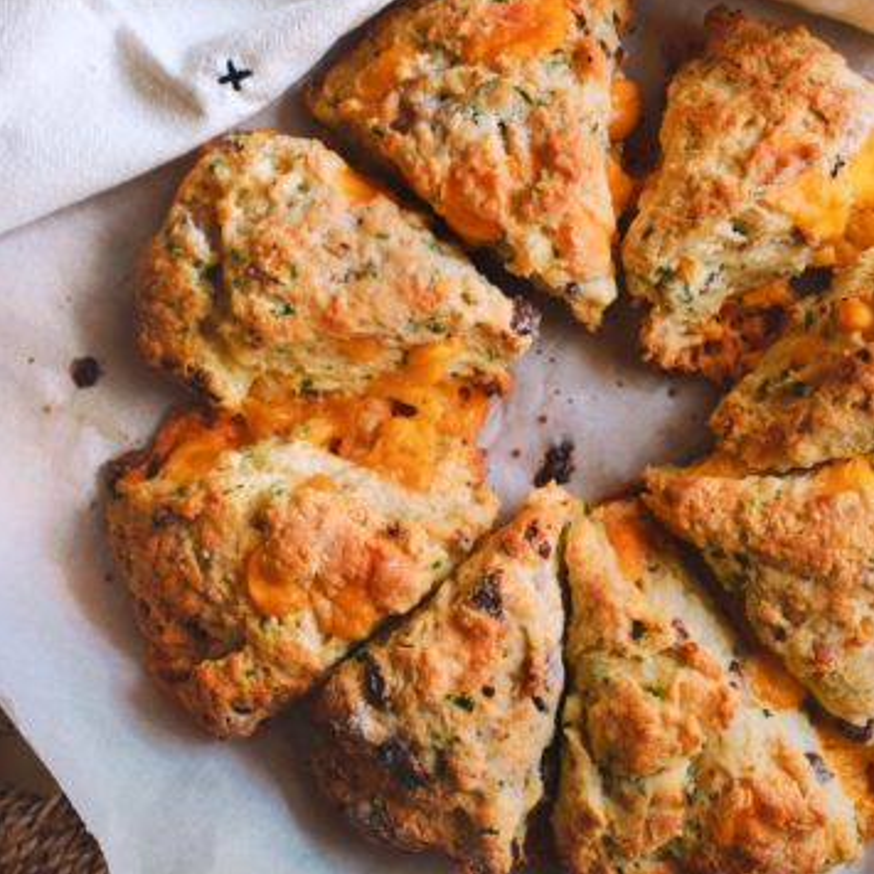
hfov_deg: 26.1
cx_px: 438
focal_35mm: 66
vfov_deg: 26.1
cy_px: 517
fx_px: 1885
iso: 450
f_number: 4.5
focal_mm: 34
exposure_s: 1/60
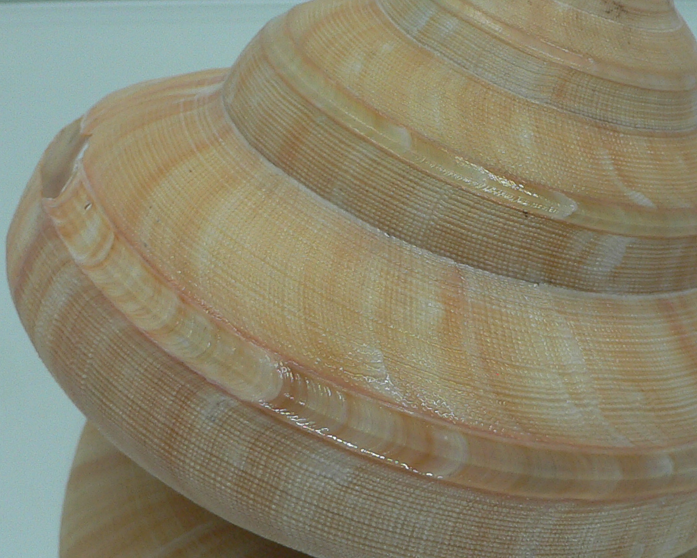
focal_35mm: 65
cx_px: 423
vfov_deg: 23.5
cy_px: 276
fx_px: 1341
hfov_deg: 29.1
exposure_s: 1/60
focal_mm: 4.6
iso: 100
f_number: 2.8
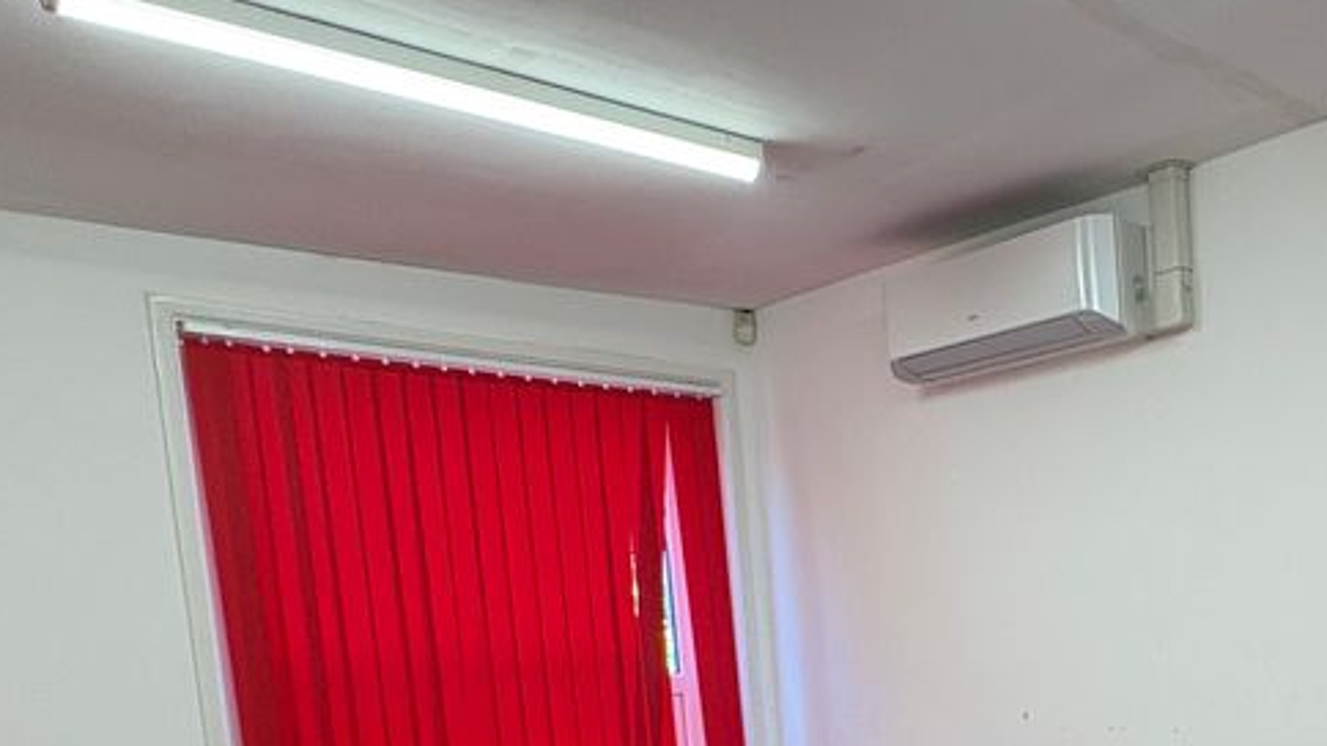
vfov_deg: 30.9
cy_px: 772
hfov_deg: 51.1
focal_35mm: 35
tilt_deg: -6.0
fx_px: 1231
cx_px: 1157
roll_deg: +3.2
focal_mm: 2.22
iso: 125
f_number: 2.2
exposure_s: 1/100
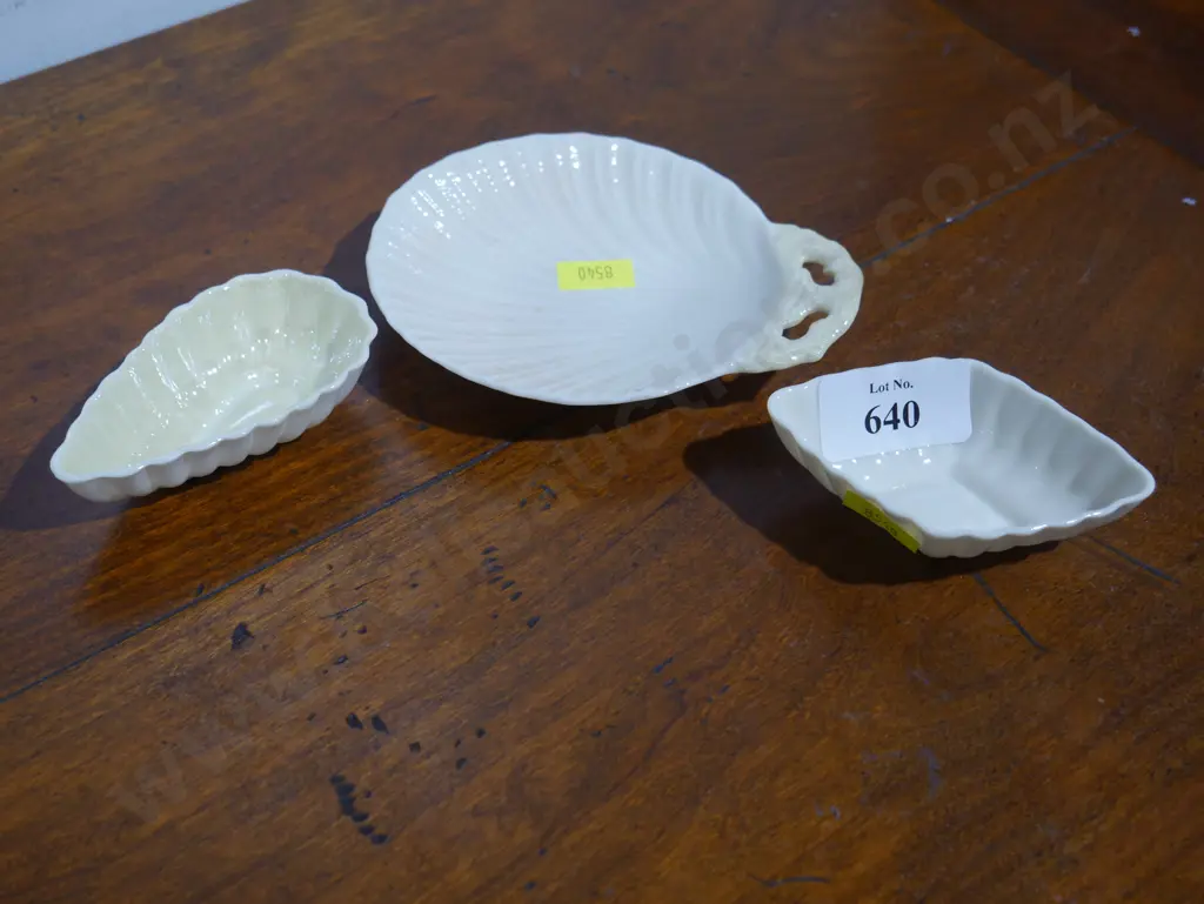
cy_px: 452
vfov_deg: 28.1
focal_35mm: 52
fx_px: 1809
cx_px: 602
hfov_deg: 36.8
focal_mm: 26
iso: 500
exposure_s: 1/60
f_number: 5.3
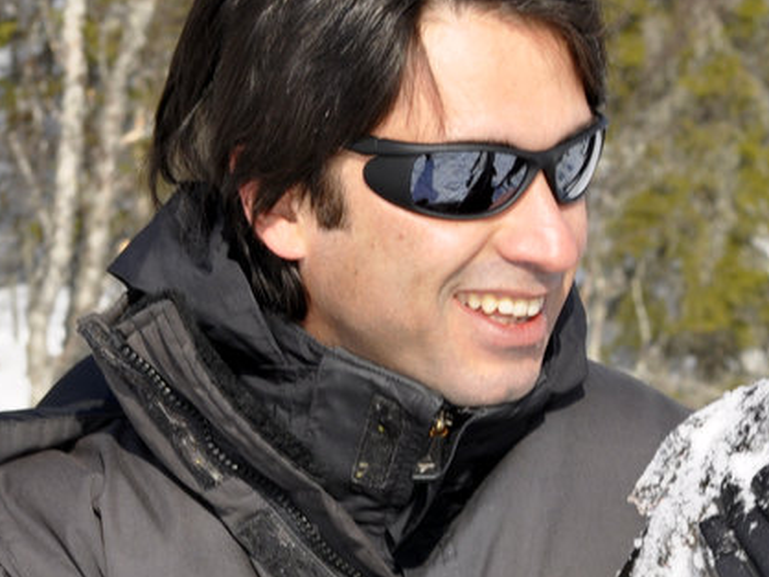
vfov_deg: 6.5
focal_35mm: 227
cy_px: 578
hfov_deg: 8.6
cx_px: 826
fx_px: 5054
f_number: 13
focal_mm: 55
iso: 200
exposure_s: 1/200
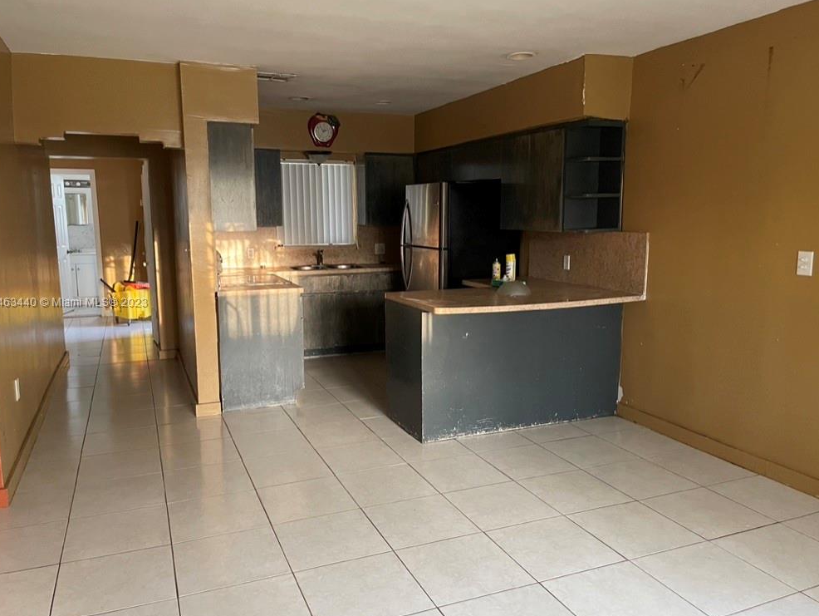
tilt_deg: -8.5
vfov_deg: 51.4
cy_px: 303
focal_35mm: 27
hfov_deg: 65.3
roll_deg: +1.0
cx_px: 400
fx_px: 639
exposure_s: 1/44
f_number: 1.6
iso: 500
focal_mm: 4.2
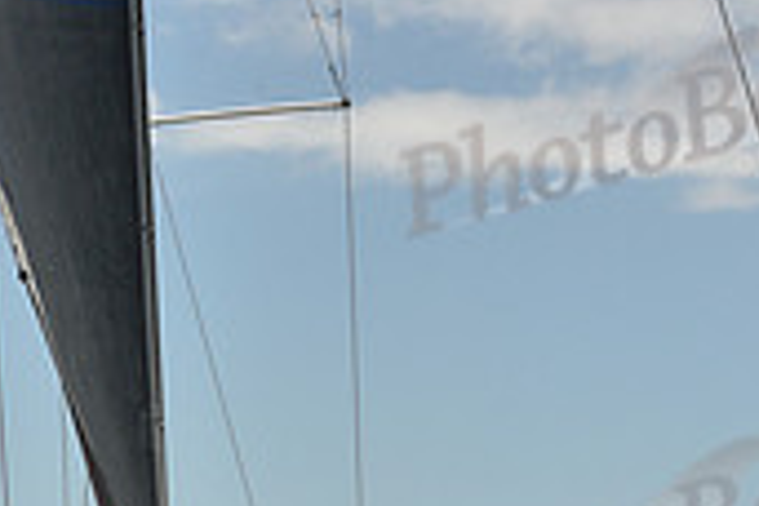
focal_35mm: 237
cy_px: 823
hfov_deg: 8.7
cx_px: 173
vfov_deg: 5.7
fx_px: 4996
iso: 320
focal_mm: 70
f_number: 13
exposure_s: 1/800
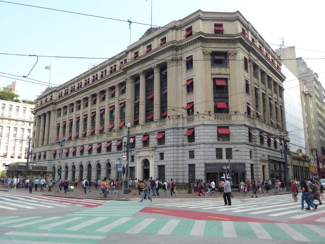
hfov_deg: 56.8
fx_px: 300
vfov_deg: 44.2
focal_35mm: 32
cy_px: 122
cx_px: 162
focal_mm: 5.4
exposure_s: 1/200
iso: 80
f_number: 3.5
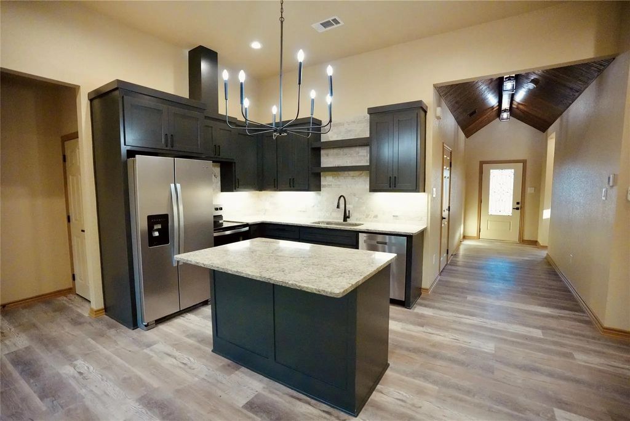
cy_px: 210
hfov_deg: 96.7
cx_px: 315
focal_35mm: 16
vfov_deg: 73.8
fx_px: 280
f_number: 2.8
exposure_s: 1/2000
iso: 12800
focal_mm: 16
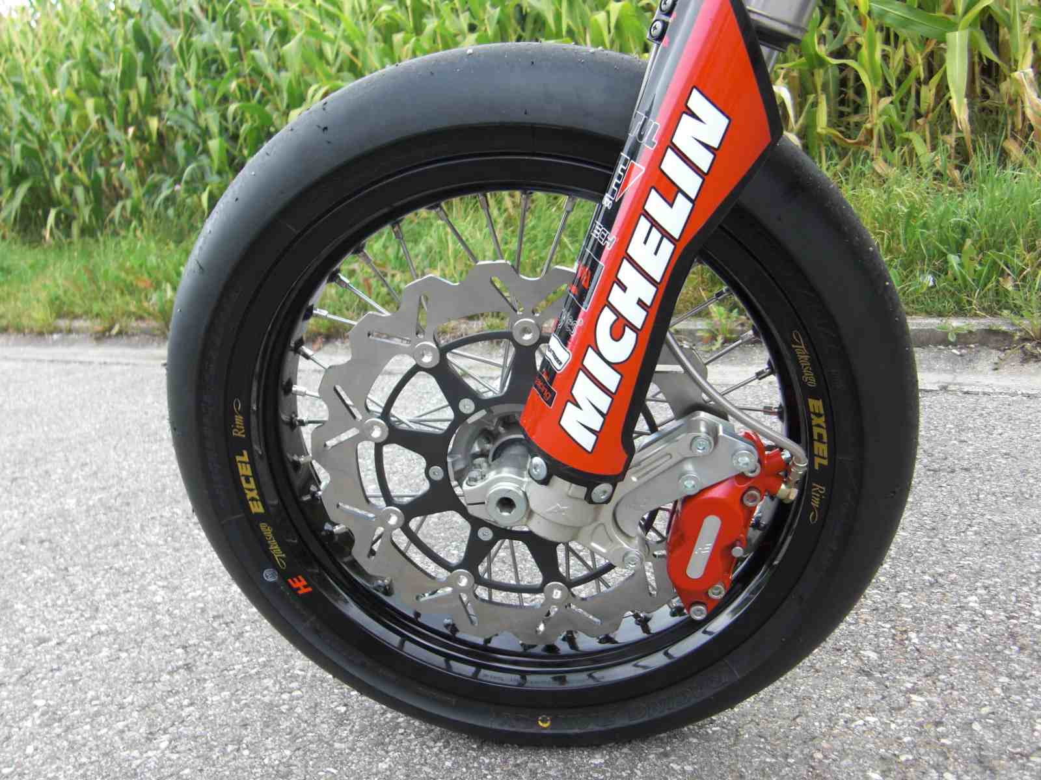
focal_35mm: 33
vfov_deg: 42.9
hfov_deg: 55.4
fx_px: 992
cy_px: 390
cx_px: 520
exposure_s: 1/100
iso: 100
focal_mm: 5.8
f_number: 2.7
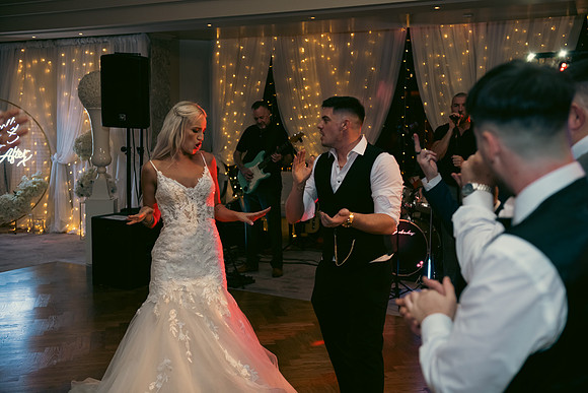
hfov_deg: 44.5
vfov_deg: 30.5
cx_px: 294
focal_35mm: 44
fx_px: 719
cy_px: 196
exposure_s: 1/160
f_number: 3.5
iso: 640
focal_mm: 44
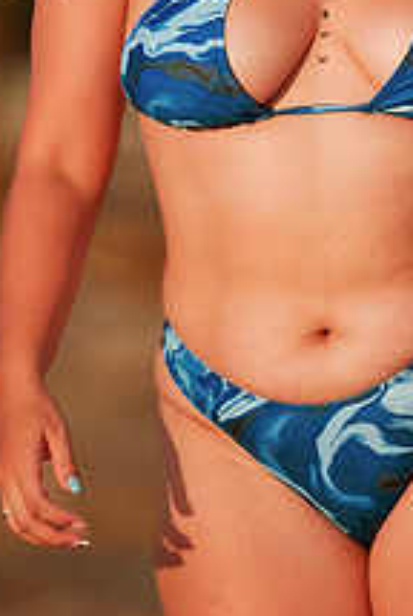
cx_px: 364
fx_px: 4837
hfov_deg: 4.9
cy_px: 77
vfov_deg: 7.3
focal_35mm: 282
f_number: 1.8
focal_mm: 135
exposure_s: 1/3200
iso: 80
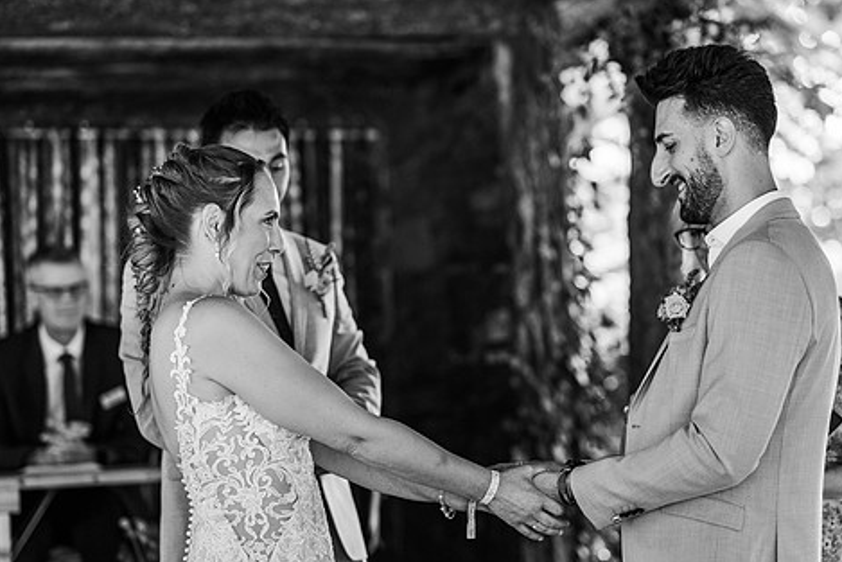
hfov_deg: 19.4
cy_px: 323
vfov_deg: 13.0
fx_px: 2456
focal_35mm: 105
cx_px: 497
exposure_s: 1/200
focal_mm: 85
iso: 220
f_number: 2.2
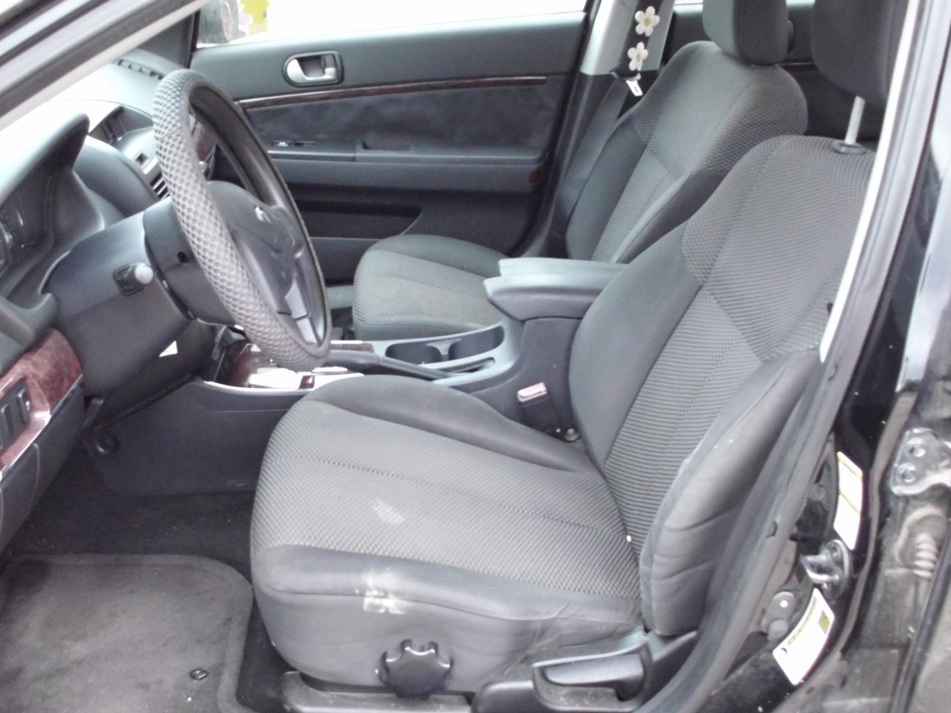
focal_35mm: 42
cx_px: 440
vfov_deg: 34.4
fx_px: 1154
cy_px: 365
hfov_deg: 44.8
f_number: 2.9
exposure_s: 1/60
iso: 800
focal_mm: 6.3
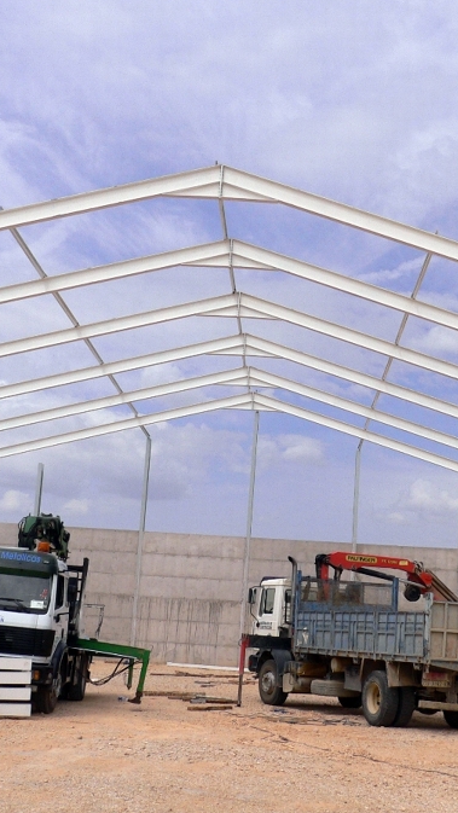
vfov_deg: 40.6
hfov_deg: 23.4
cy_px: 406
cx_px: 308
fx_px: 1100
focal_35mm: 51
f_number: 5.6
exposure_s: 1/640
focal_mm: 5.8
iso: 80
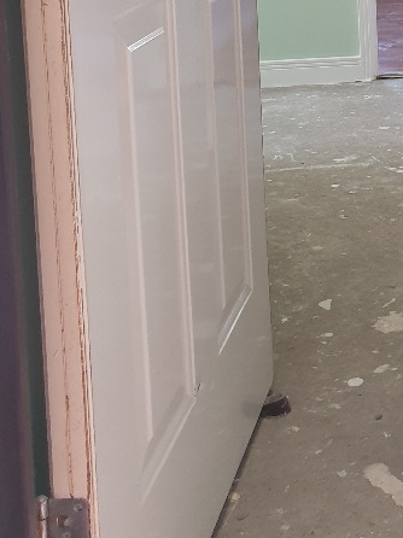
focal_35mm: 70
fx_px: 1088
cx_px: 483
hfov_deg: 19.7
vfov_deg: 25.0
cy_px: -109
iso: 160
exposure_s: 1/50
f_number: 2.4
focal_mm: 4.3
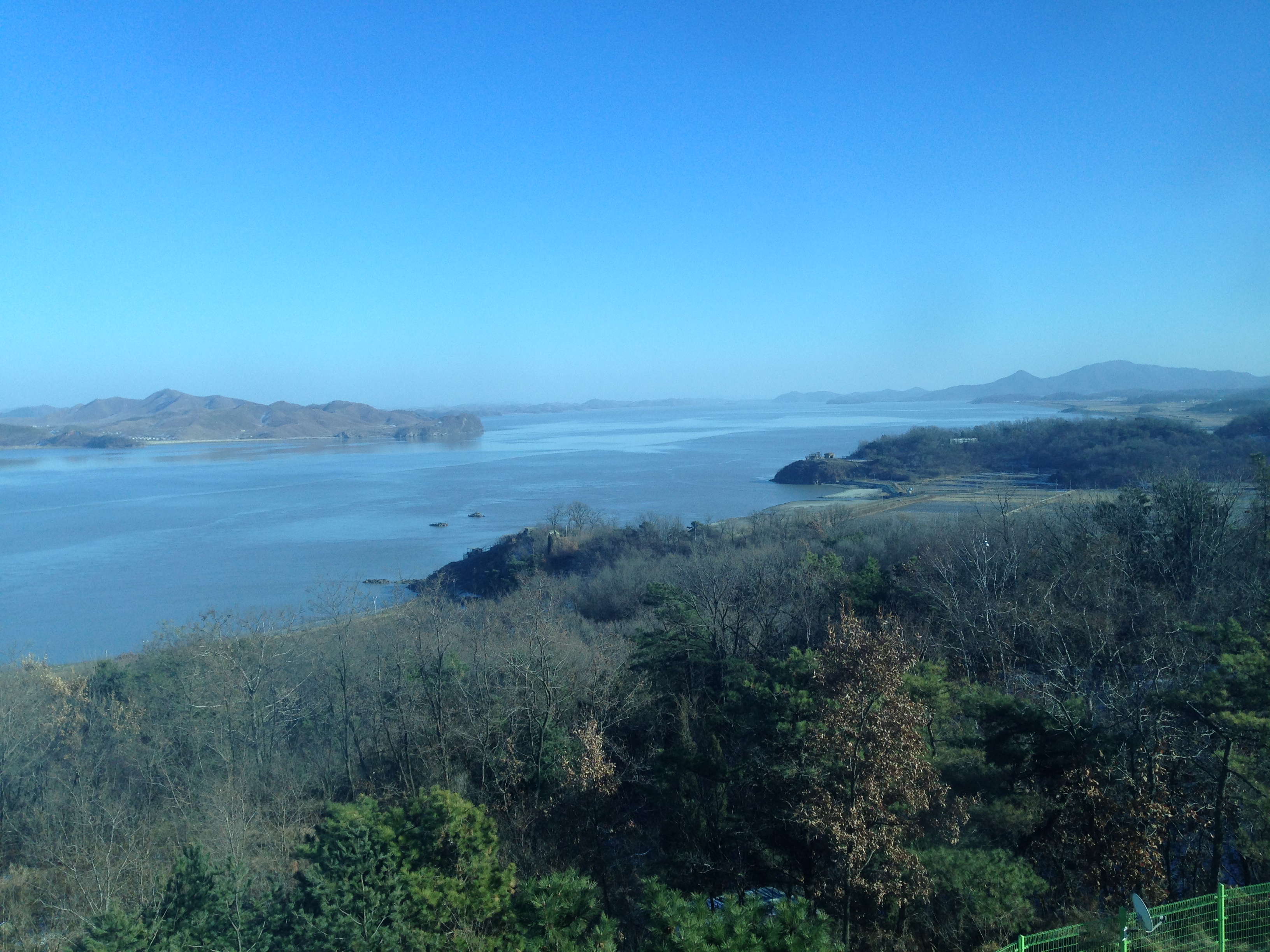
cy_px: 476
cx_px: 635
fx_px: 1211
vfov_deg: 42.9
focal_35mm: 33
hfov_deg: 55.4
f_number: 2.4
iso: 50
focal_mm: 4.12
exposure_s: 1/559
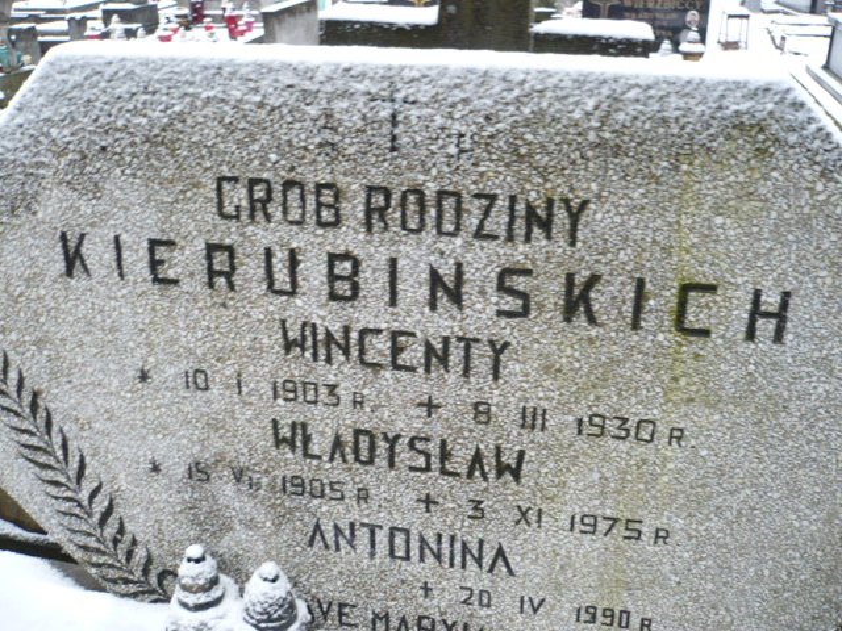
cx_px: 421
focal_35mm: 35
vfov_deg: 40.7
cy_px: 316
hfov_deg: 52.6
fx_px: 851
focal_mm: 5.8
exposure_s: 1/30
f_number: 2.8
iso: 100
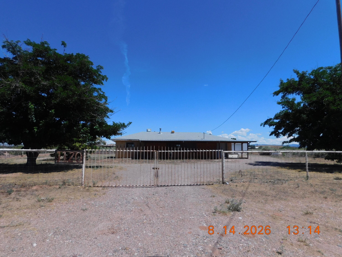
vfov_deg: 58.9
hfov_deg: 73.9
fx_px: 227
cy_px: 128
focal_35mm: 23
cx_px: 171
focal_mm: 4
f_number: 6
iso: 125
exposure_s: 1/800
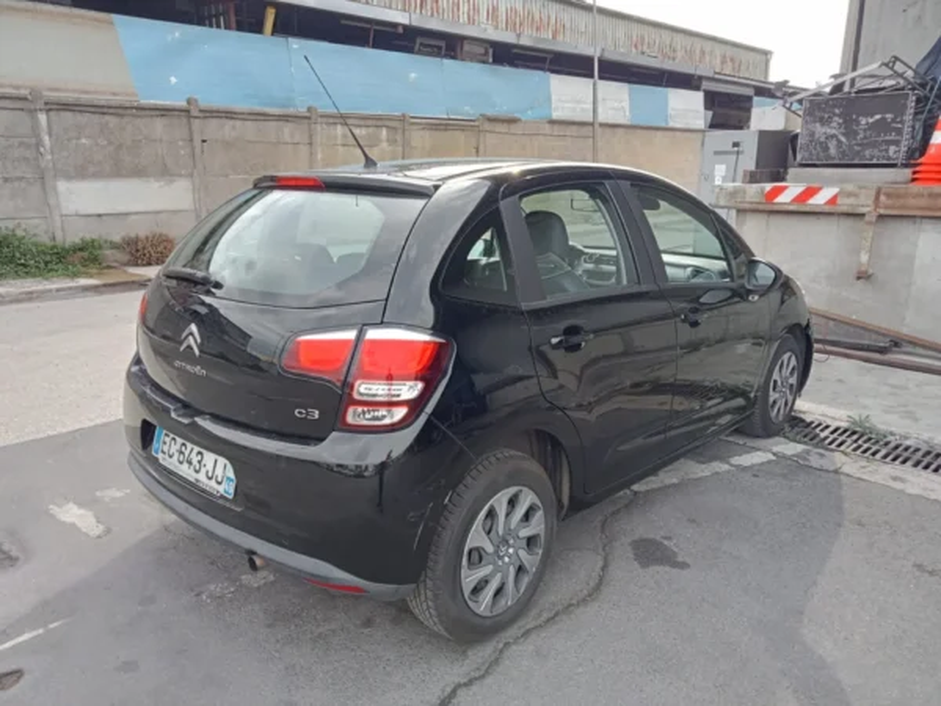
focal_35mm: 28
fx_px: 761
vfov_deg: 49.7
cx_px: 470
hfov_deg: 63.4
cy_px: 353
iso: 105
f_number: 2.2
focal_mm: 3.46
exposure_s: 1/100
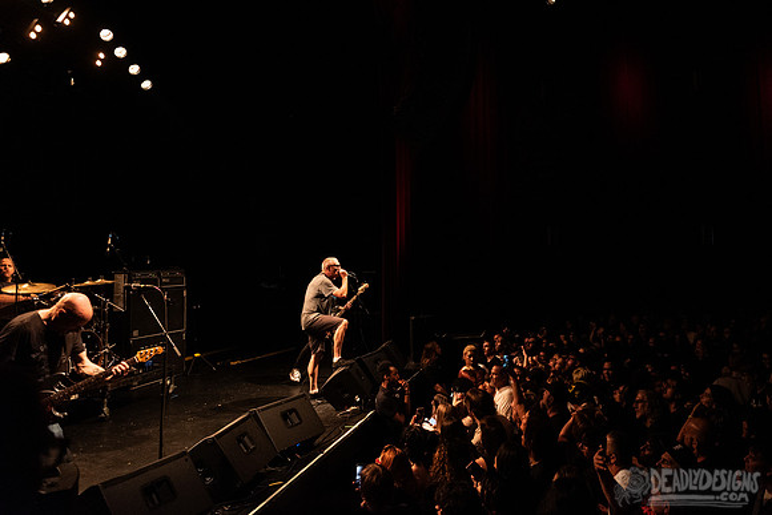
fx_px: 622
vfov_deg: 44.7
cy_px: 204
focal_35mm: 29
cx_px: 467
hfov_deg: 63.0
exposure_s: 1/125
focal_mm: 24
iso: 3200
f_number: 3.2
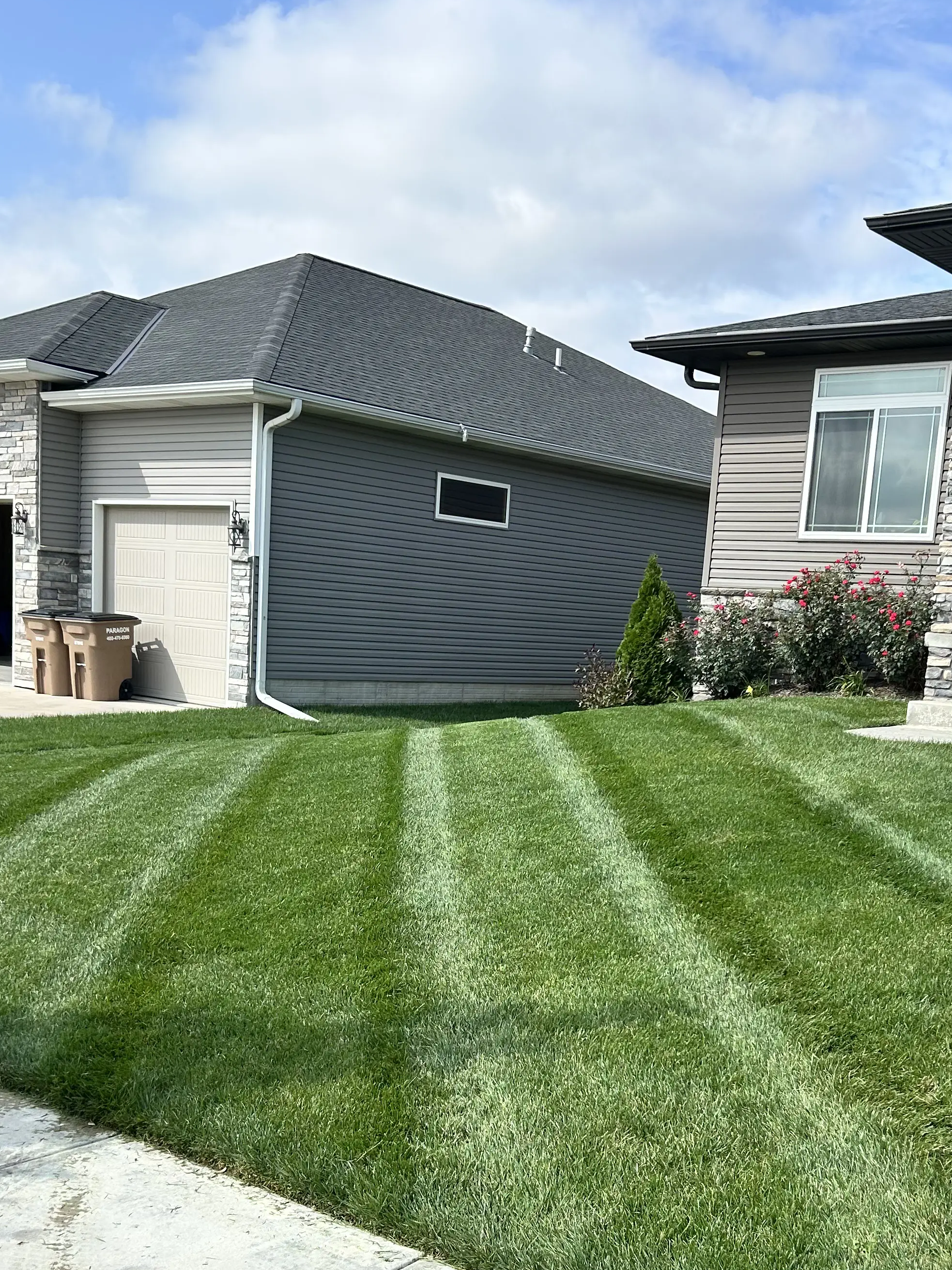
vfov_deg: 45.8
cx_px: 519
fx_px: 1467
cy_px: 878
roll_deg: -3.5
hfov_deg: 35.9
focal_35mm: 40
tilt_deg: -10.9
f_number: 1.5
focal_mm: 5.7
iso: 50
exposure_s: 1/3831
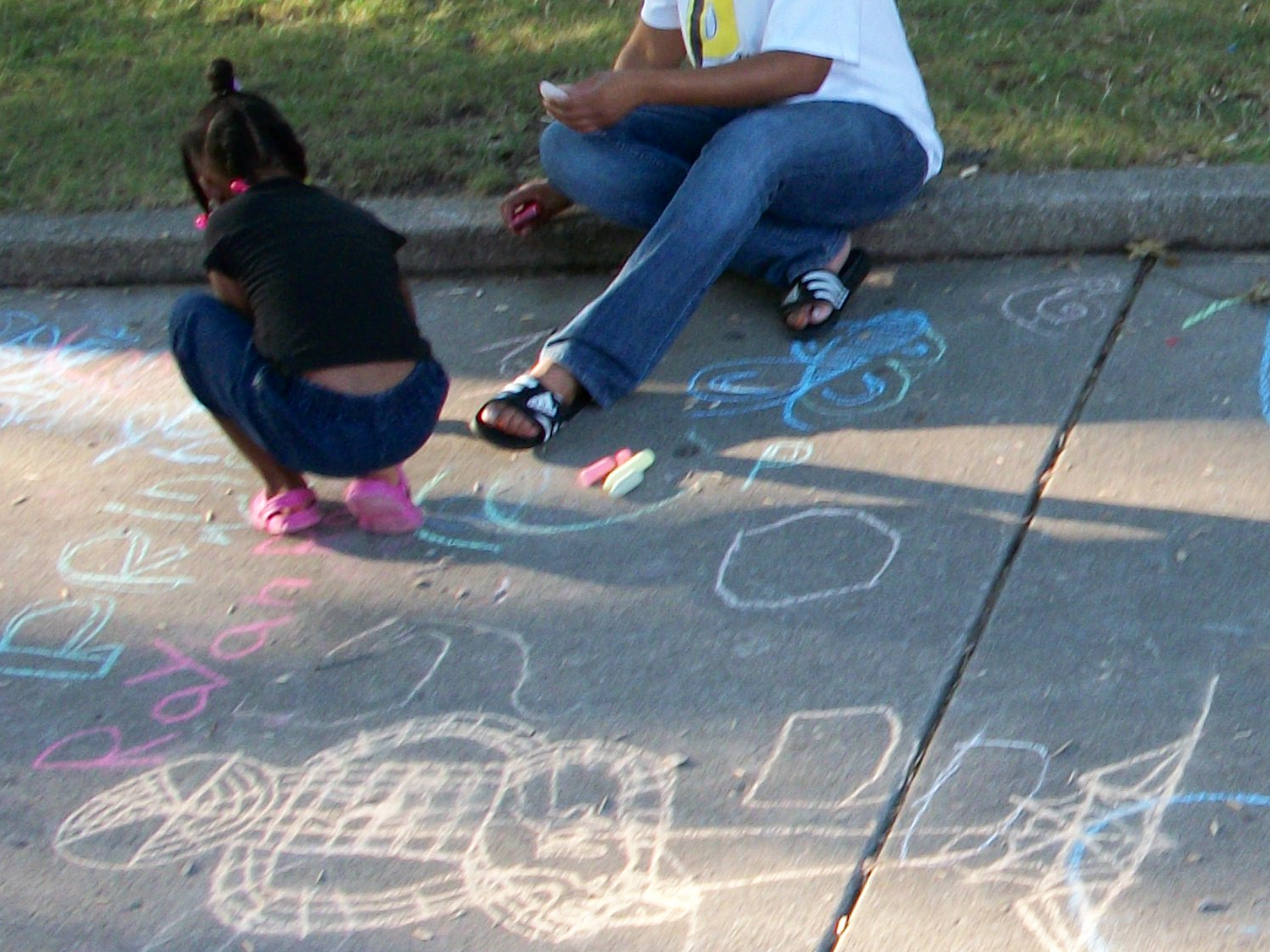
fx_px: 3412
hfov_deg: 19.7
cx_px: 1554
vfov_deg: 15.9
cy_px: 504
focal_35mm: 93
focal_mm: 6.3
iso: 80
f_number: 3.1
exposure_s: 1/80
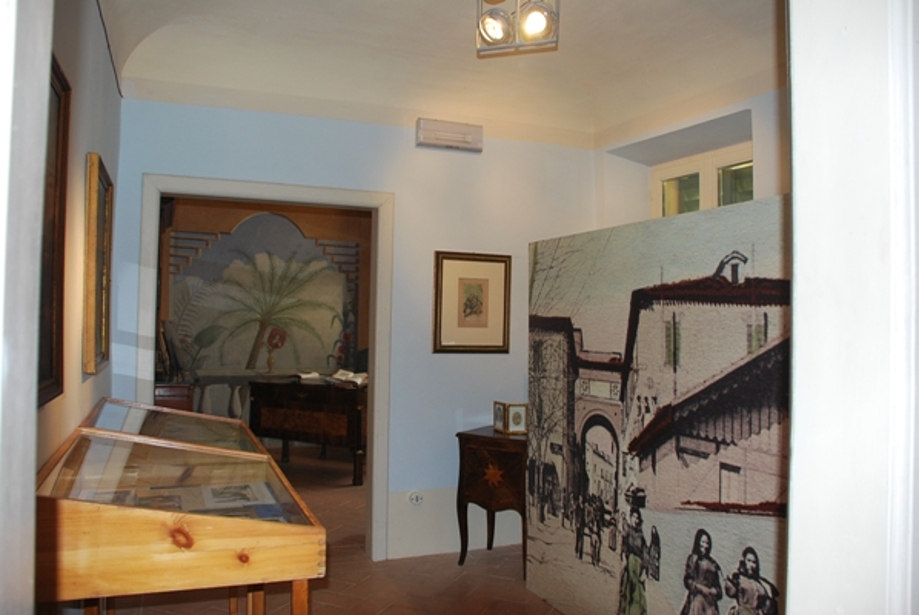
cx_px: 460
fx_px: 690
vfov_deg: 48.0
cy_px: 308
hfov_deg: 67.3
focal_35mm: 27
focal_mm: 18
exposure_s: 1/60
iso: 200
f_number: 3.5
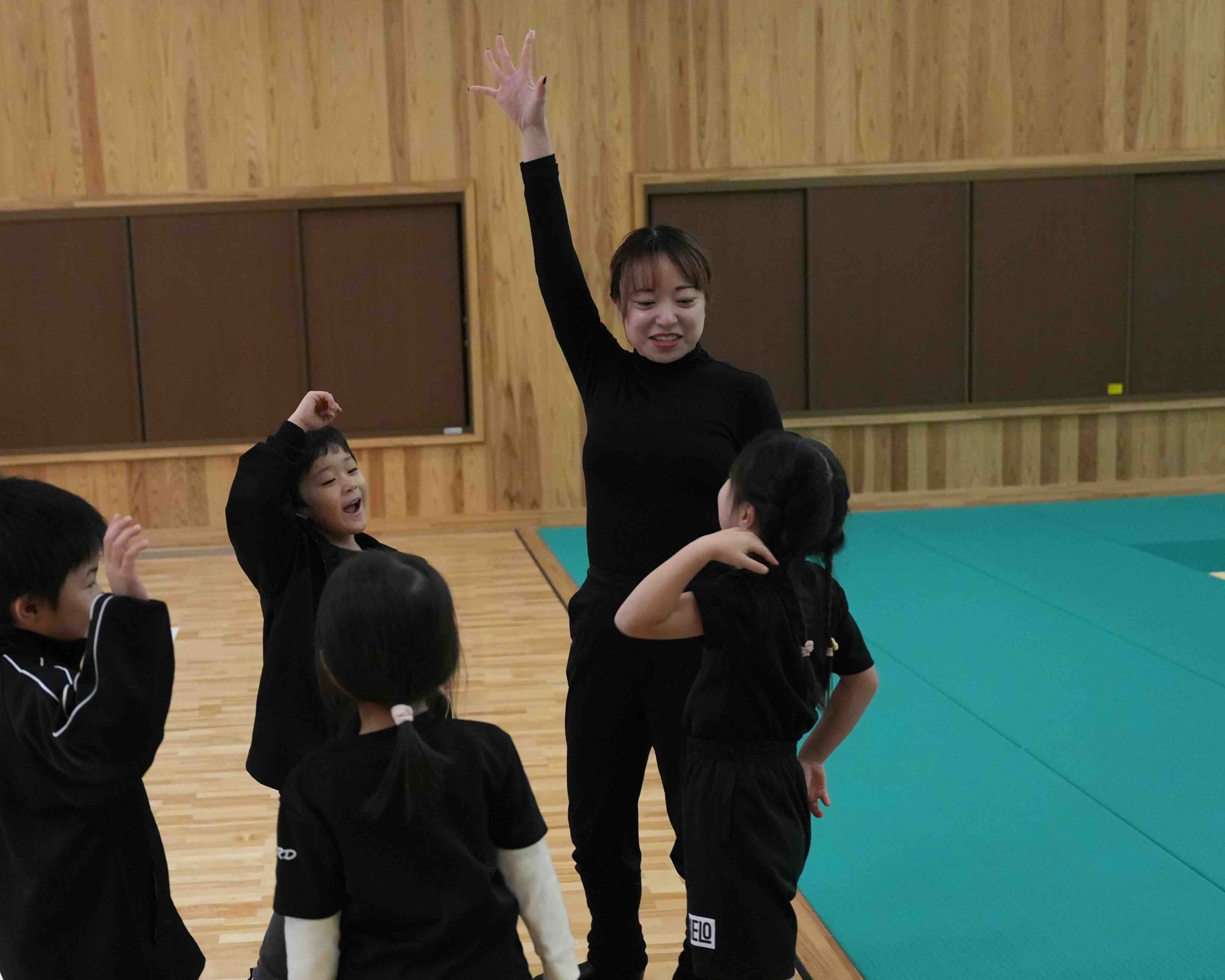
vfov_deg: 28.5
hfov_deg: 35.1
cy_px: 638
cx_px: 440
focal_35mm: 53
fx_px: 1922
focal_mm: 33
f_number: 2.8
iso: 6400
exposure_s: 1/250
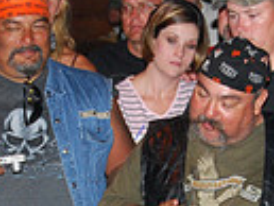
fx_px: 2163
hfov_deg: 7.2
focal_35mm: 273
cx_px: 130
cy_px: 263
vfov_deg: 5.4
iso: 640
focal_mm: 42
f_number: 5.6
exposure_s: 1/60
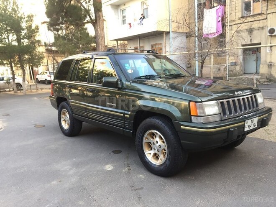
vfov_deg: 48.2
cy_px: 104
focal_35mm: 29
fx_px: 231
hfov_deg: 61.7
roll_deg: +2.8
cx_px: 138
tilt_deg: -7.8
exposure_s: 1/100
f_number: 2.2
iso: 50
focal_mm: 4.15
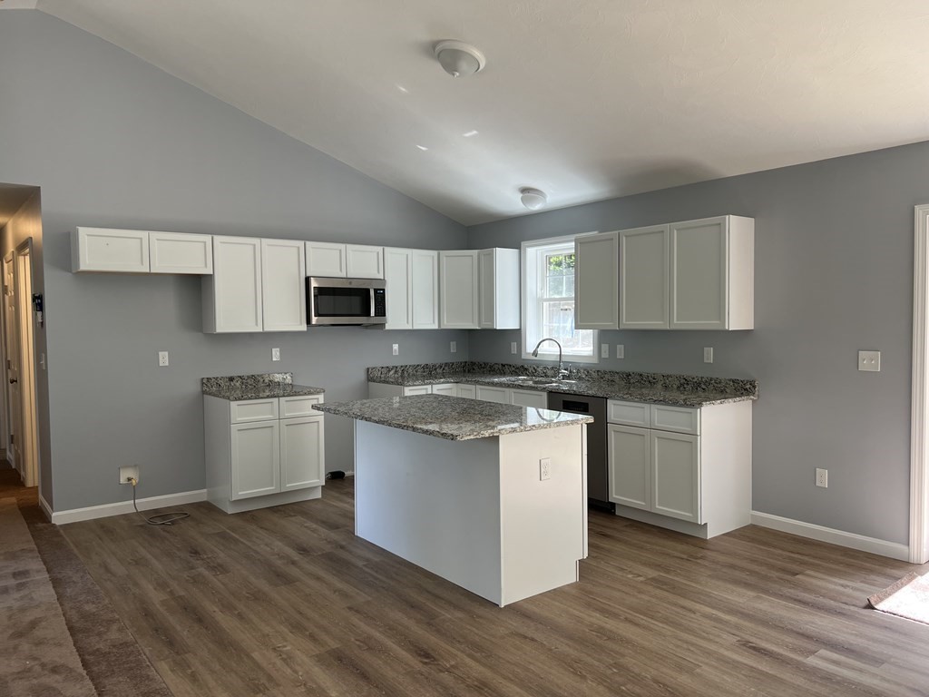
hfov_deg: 67.3
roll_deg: +0.5
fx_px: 698
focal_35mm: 26
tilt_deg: -2.6
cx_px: 464
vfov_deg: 53.1
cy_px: 348
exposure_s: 1/160
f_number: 1.5
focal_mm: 5.7
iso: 50
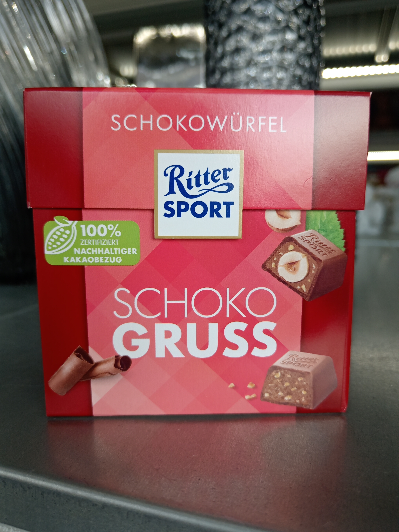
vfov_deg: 65.3
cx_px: 200
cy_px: 266
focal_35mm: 27
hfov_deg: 51.4
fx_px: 415
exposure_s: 1/100
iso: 136
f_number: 2.4
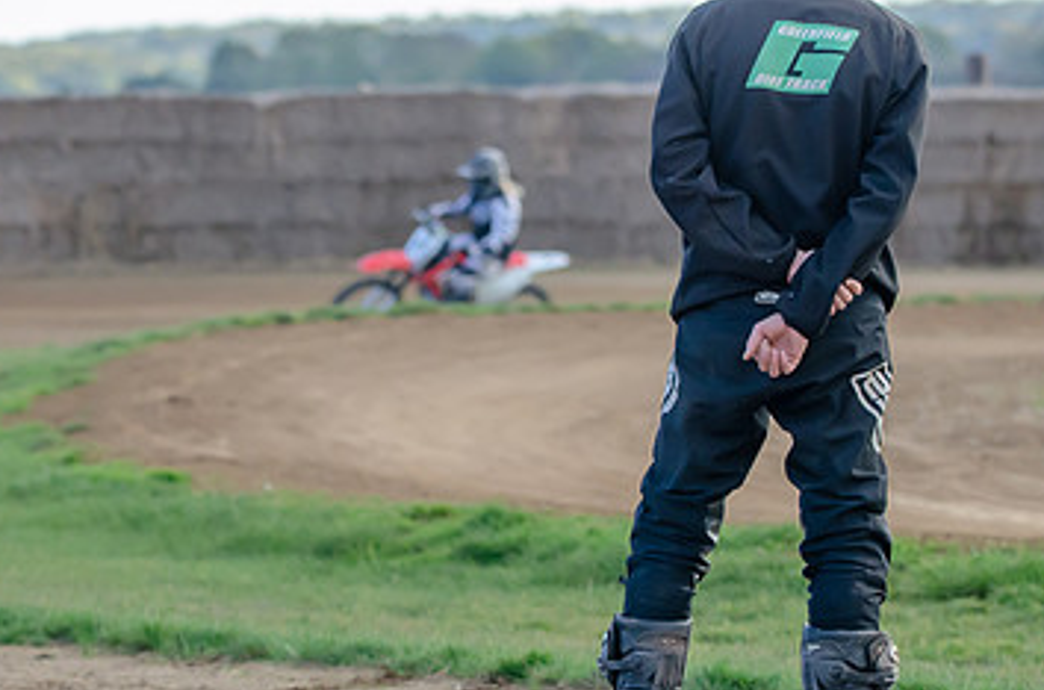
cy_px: 301
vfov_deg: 3.6
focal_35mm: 381
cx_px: 268
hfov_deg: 5.4
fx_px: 11019
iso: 720
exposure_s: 1/1000
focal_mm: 155
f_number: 5
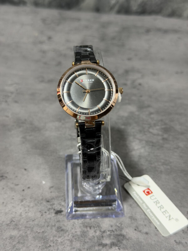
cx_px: 94
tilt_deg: -40.8
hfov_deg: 30.3
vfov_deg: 39.7
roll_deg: -2.3
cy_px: 126
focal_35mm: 48
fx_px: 348
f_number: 1.78
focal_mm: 6.76
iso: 320
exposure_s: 1/40
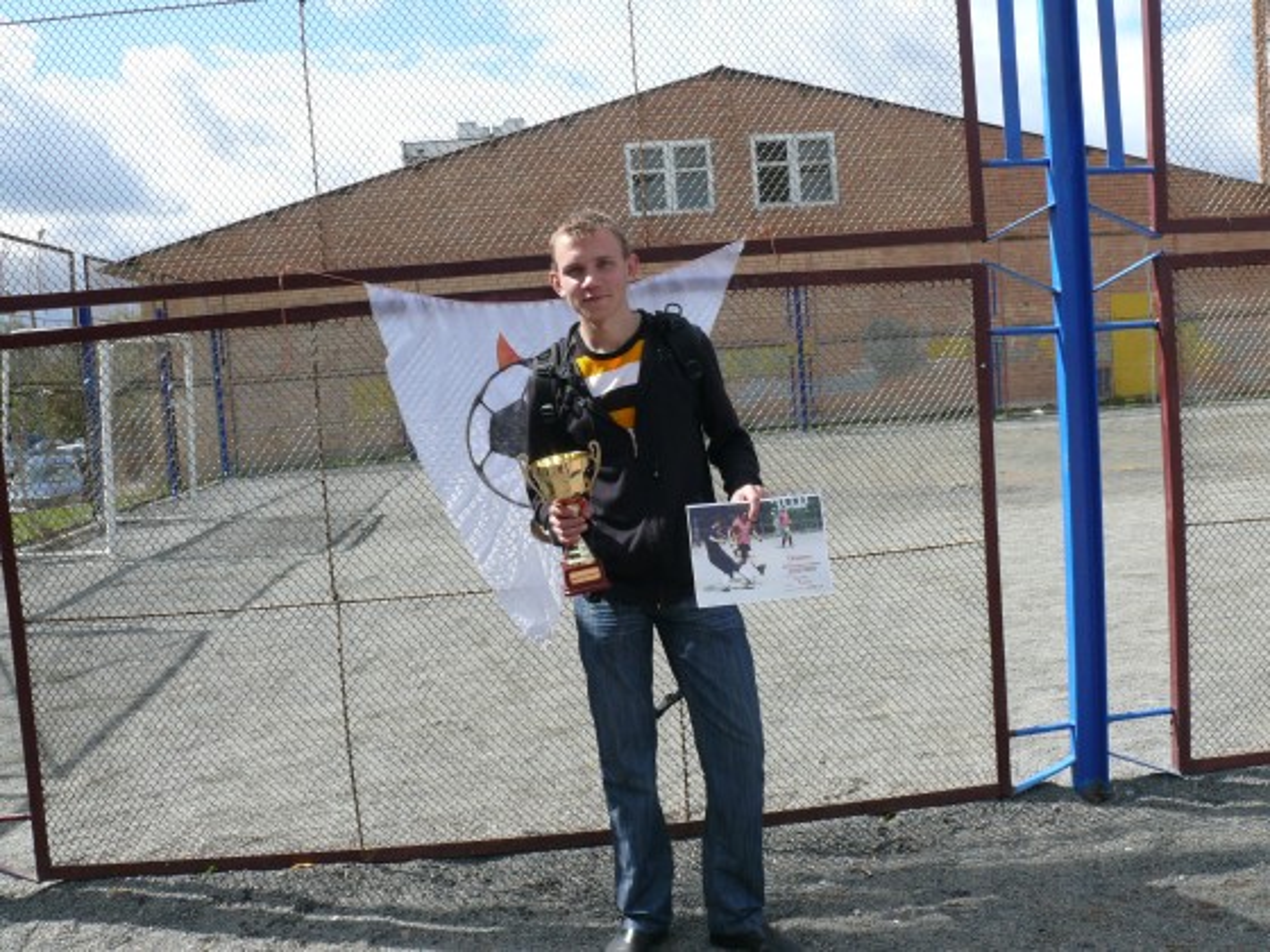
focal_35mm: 35
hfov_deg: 52.6
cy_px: 476
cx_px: 635
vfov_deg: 40.7
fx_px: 1284
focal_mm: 7.4
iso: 100
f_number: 5.6
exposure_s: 1/250
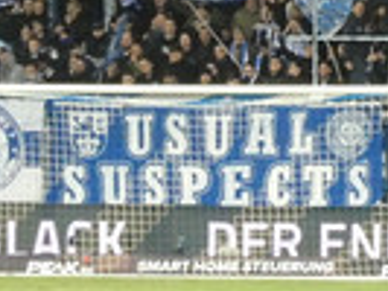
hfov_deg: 2.6
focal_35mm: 771
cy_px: 0
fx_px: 8650
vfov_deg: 1.9
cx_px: 271
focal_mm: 28.7
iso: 1000
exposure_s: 1/80
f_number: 5.5
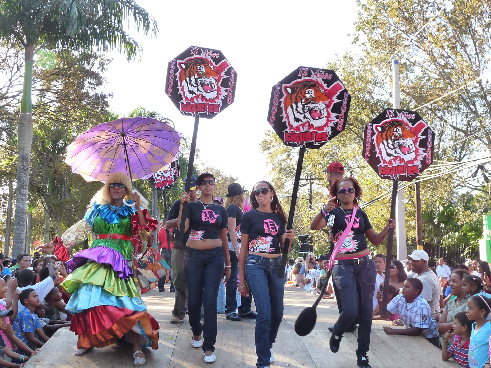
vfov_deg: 35.1
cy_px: 184
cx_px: 246
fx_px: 582
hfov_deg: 45.8
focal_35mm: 41
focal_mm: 5
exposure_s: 1/100
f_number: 4
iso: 160
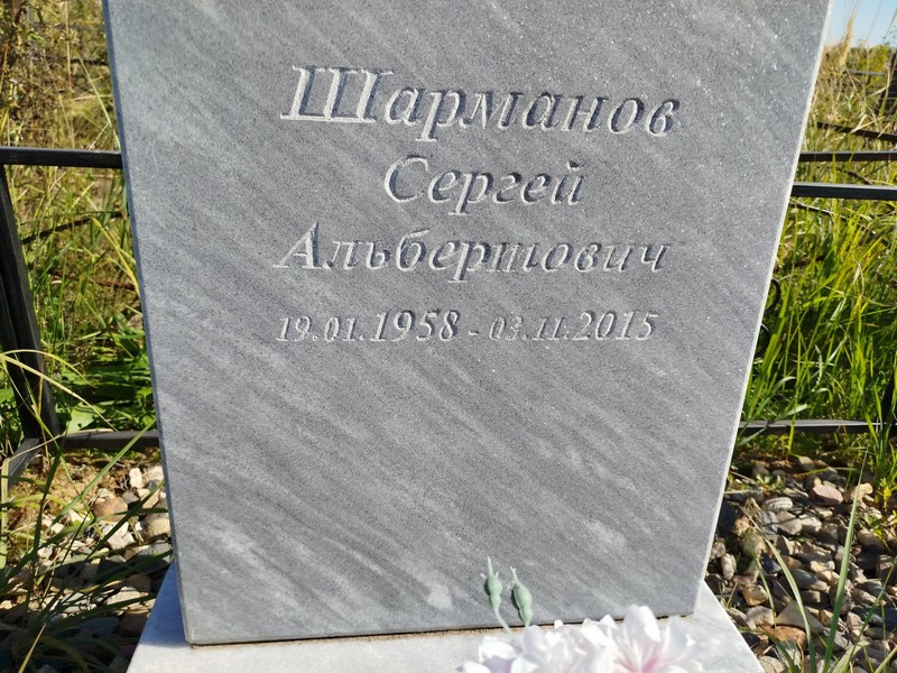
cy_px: 336
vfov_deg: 56.8
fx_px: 622
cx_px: 448
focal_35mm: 24
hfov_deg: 71.6
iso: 50
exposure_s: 1/931
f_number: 1.7
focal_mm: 5.31
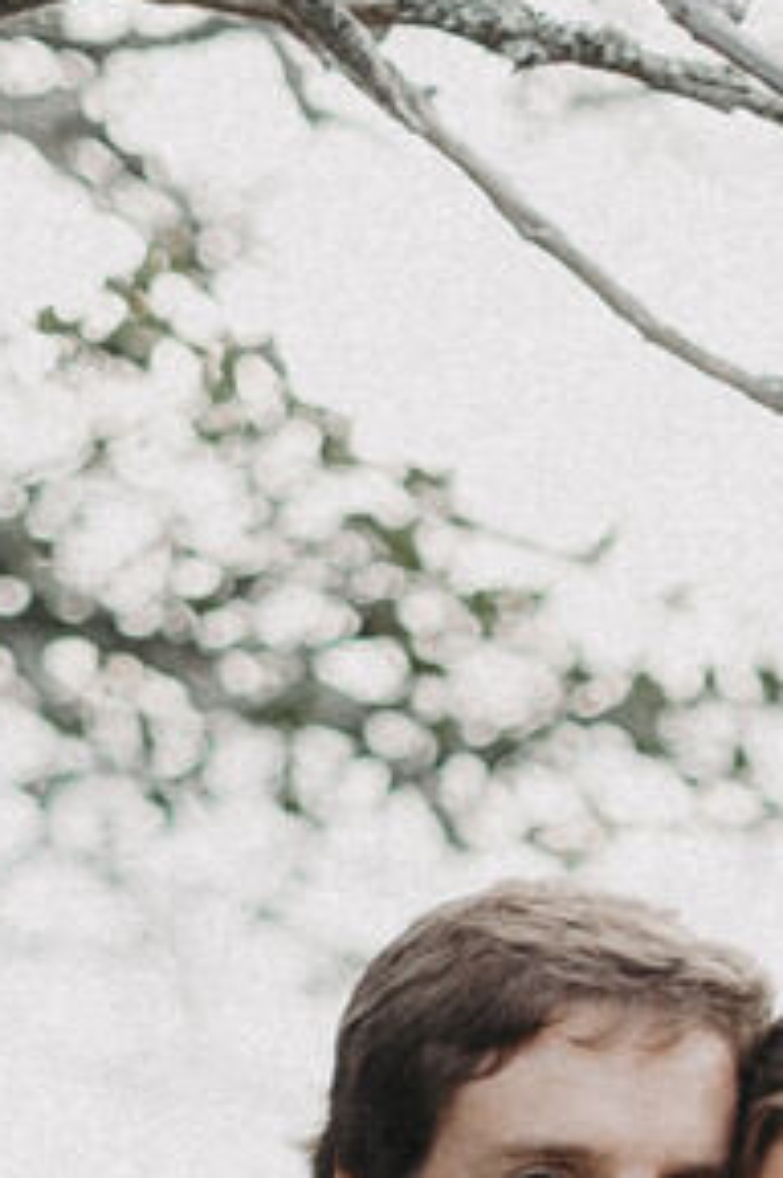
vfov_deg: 7.2
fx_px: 9058
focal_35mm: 277
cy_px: 2393
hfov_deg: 4.9
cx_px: 1270
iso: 200
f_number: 2
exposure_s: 1/400
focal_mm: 50
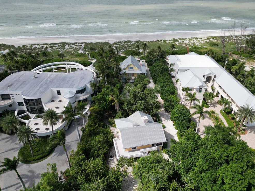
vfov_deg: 54.9
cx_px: 128
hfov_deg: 69.4
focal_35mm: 25
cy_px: 98
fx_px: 184
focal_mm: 6.72
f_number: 1.7
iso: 140
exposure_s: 1/4000
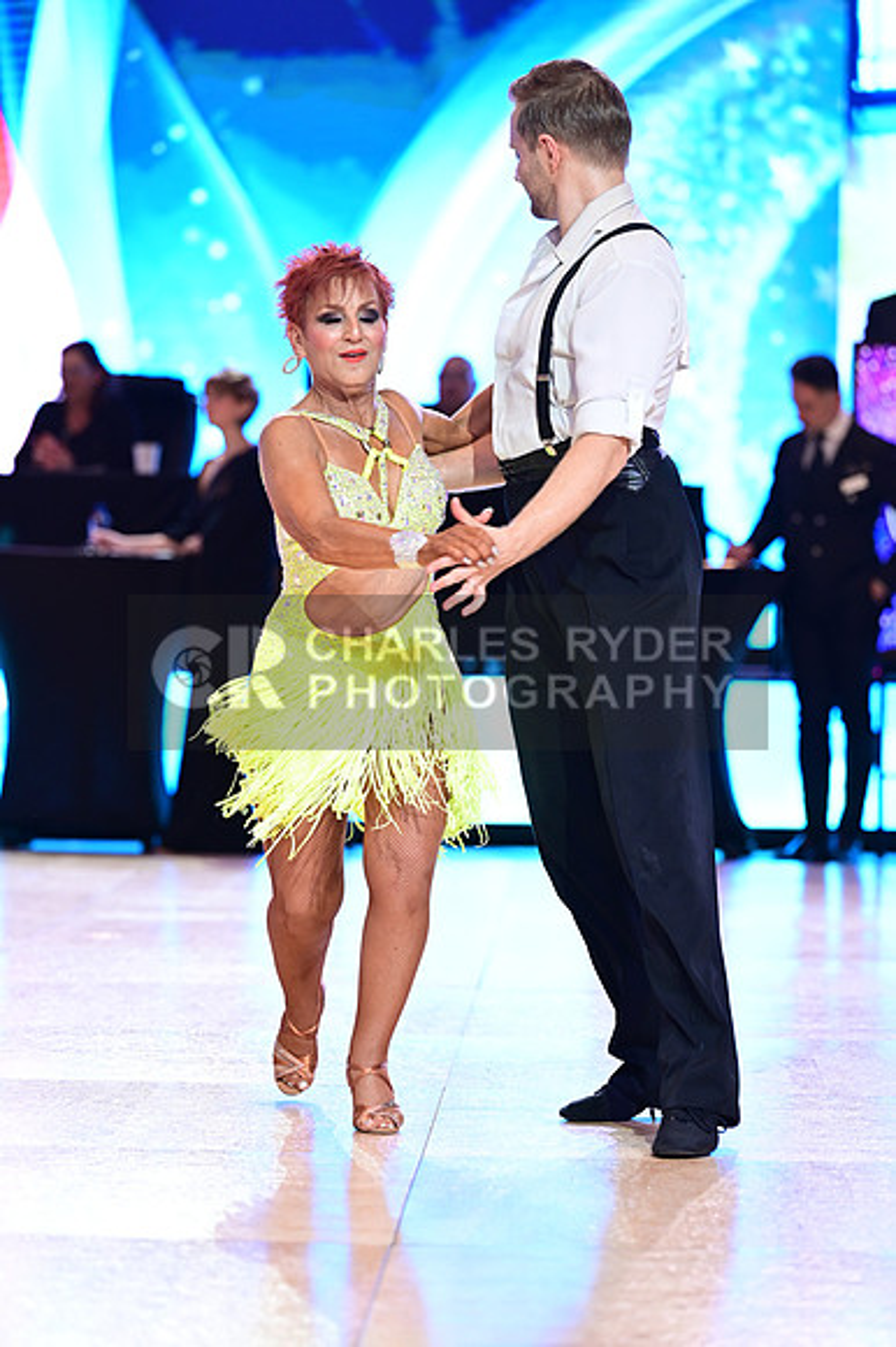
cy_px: 674
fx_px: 5233
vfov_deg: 14.7
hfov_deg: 9.8
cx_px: 448
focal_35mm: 140
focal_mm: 140
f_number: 3.5
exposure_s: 1/250
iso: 1600
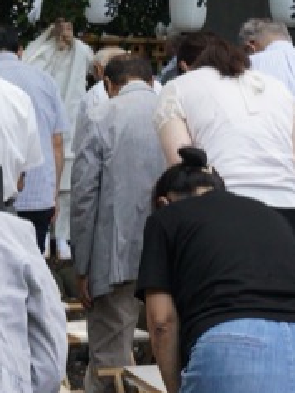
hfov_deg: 13.5
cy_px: 197
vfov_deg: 18.0
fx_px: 1237
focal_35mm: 109
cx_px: 40
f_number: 8
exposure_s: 1/200
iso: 2000
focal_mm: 28
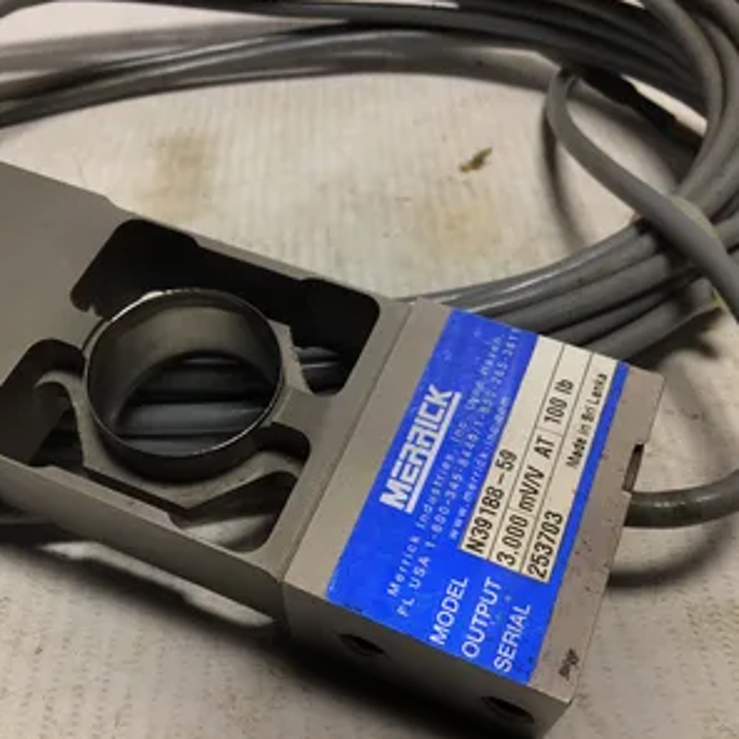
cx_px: 322
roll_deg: -0.2
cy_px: 372
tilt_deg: -43.0
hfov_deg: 44.8
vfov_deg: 44.9
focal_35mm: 37
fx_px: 894
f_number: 2.4
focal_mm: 3.3
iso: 25
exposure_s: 1/218
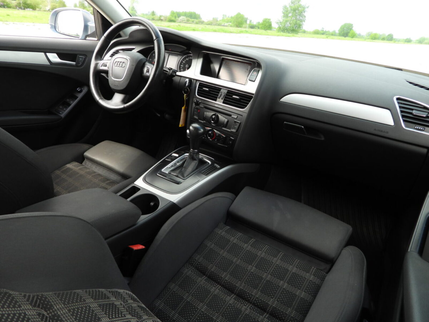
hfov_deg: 71.6
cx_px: 214
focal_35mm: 24
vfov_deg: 56.8
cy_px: 161
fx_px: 297
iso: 100
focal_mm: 4.3
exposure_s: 1/200
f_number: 2.8
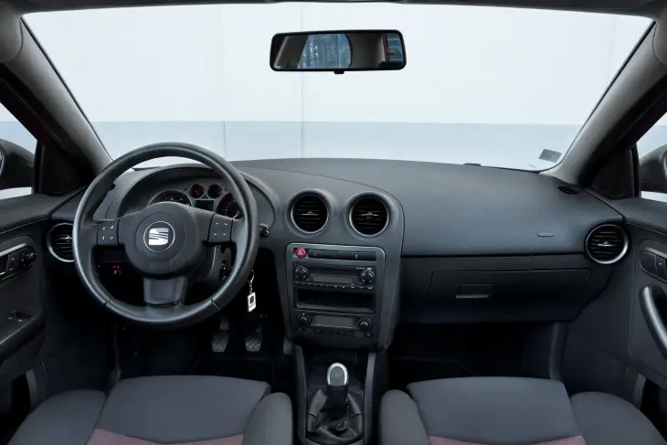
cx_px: 334
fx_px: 445
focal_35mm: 24
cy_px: 222
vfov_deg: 53.2
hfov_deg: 73.7
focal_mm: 24
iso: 100
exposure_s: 1/15
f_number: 8
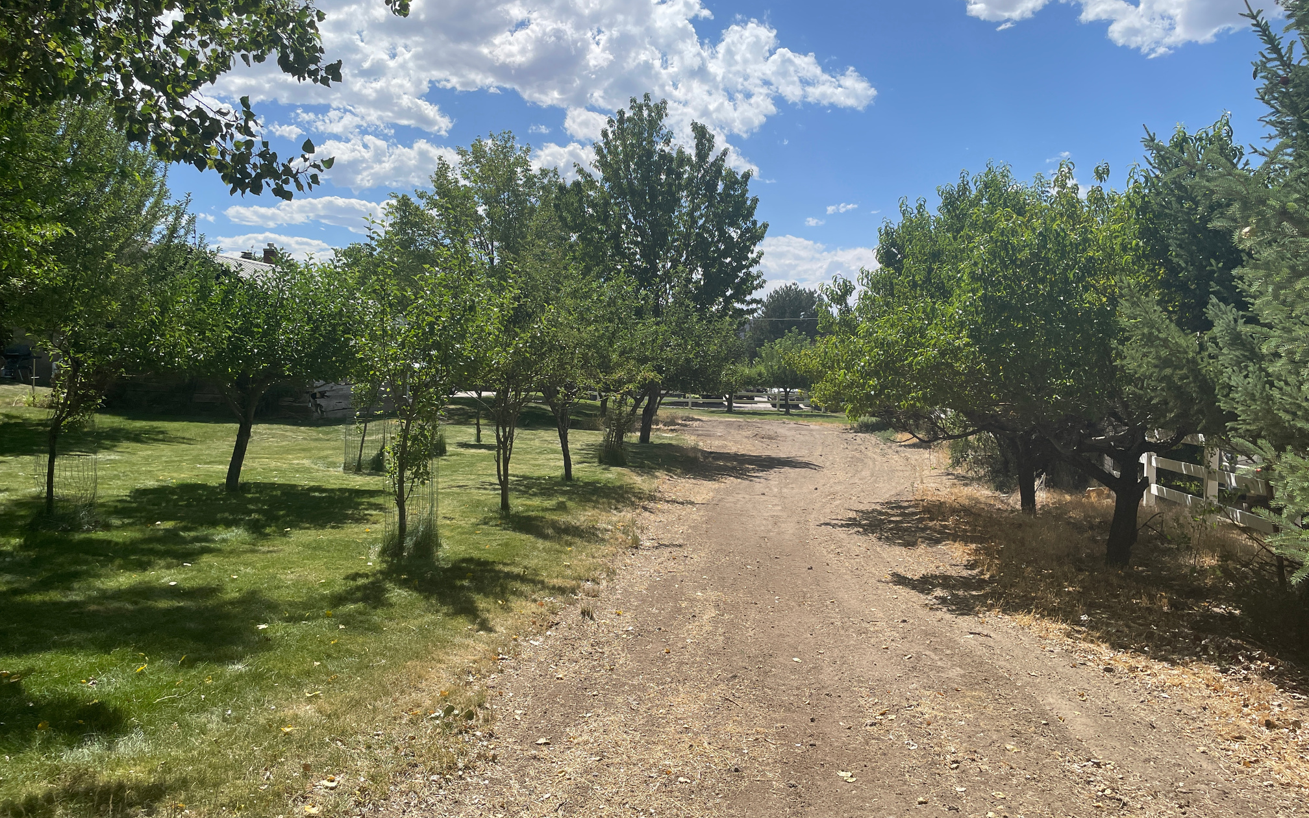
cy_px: 397
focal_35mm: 28
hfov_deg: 66.5
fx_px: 999
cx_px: 664
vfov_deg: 44.5
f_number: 1.6
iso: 32
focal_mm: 4.2
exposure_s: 1/4464
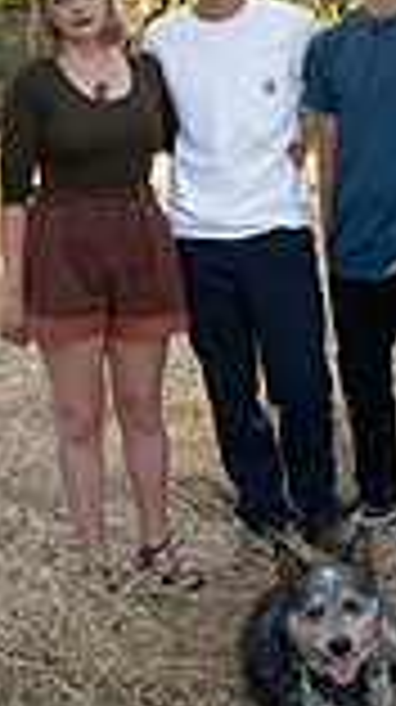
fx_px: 1460
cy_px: 261
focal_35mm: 78
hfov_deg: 15.0
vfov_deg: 27.1
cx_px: 441
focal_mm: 26
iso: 250
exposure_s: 1/160
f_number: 2.8
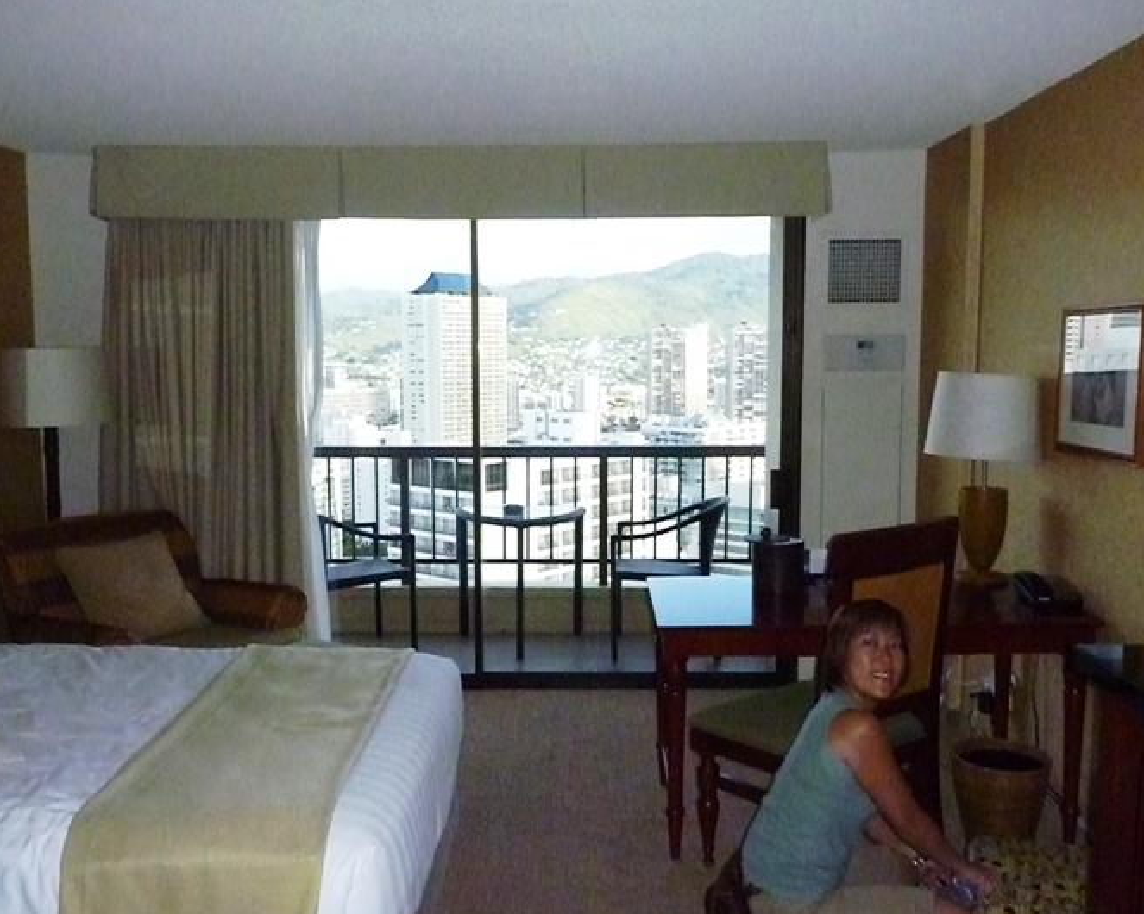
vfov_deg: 44.5
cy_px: 483
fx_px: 1117
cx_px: 569
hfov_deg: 54.2
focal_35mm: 33
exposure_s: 1/250
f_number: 10
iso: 1600
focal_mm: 4.9
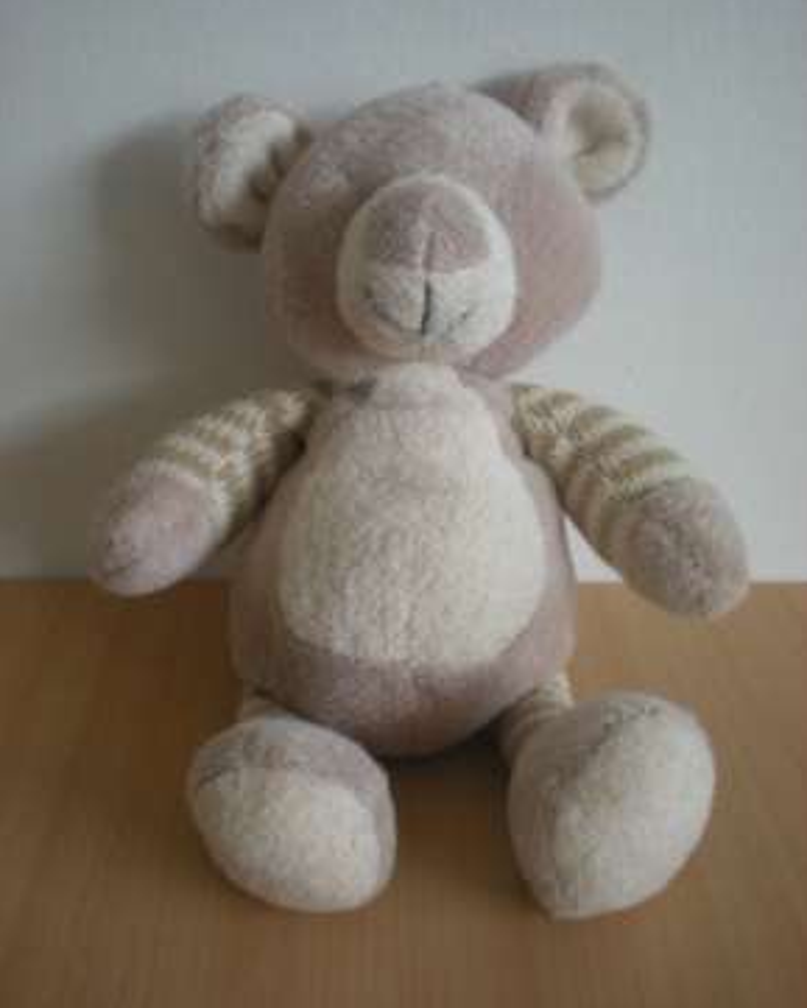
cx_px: 405
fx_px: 1194
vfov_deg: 45.8
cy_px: 486
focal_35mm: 40
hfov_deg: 37.4
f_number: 3.1
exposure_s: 1/20.6
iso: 200
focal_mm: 6.3
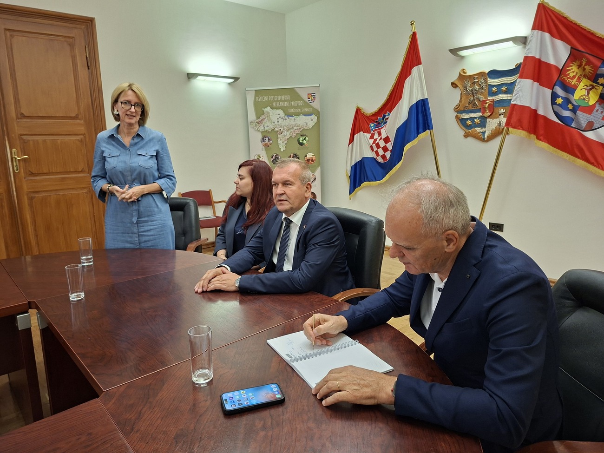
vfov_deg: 58.9
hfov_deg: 73.9
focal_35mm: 23
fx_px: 401
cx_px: 302
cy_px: 226
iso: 200
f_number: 1.8
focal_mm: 5.54
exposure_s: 1/100
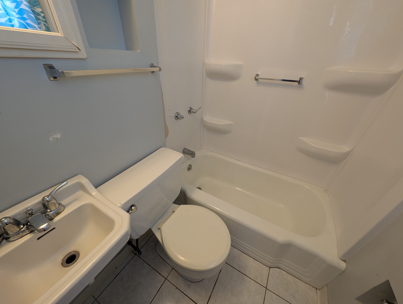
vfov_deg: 94.6
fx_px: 140
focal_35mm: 12
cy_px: 152
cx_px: 202
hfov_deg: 110.5
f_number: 1.95
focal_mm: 2.23
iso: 52
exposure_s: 1/23.8
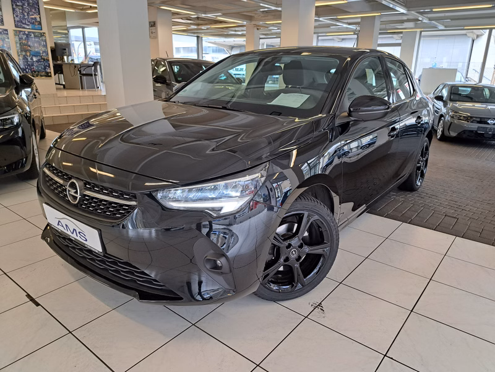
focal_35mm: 24
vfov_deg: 56.8
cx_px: 248
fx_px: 343
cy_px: 186
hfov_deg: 71.6
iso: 125
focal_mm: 5.23
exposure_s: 1/50
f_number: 1.8
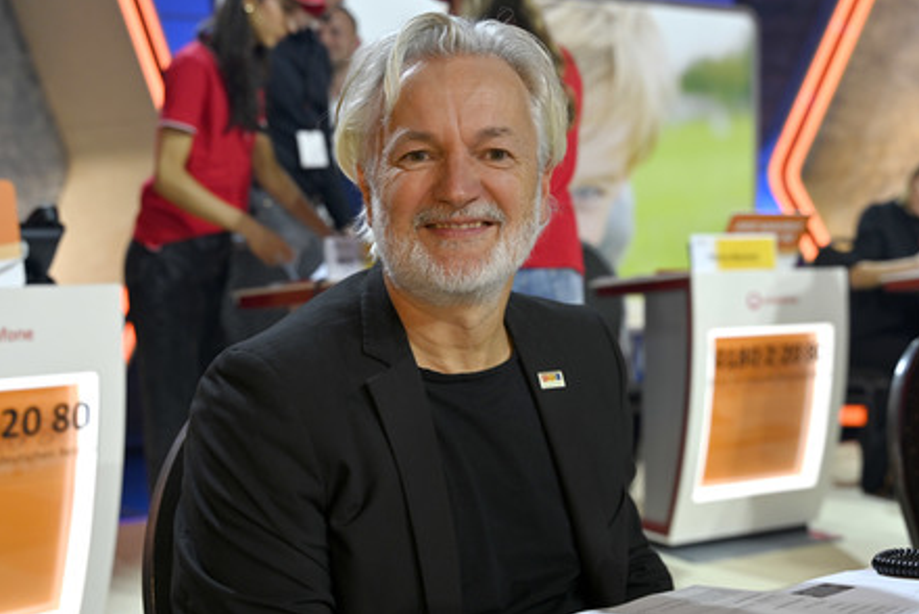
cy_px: 305
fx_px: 1201
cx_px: 466
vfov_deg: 28.7
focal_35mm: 47
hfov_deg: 41.9
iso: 800
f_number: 4
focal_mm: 46
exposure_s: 1/200
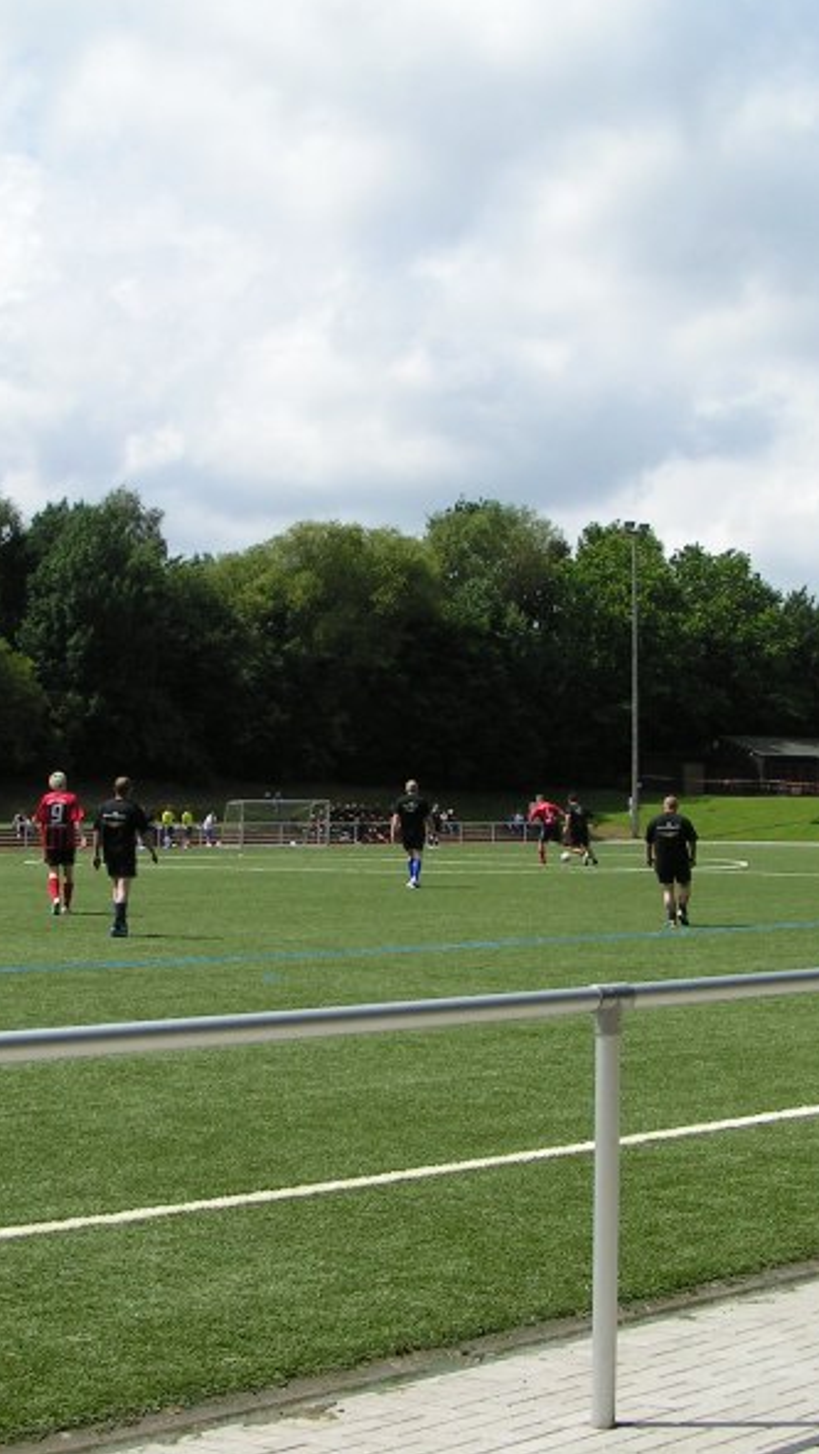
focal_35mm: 56
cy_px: 726
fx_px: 2159
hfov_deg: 21.4
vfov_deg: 37.2
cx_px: 263
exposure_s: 1/640
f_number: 5.6
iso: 50
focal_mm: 5.8
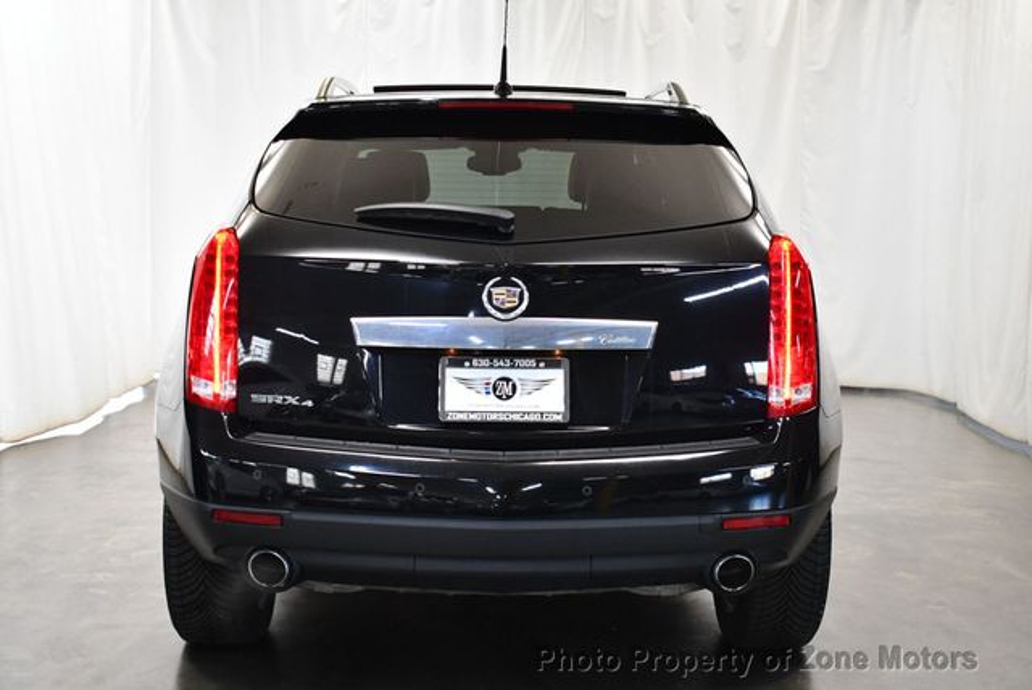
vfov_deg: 25.1
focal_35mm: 54
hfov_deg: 36.8
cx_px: 516
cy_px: 345
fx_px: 1549
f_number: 4
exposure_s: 1/125
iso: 1600
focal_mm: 27
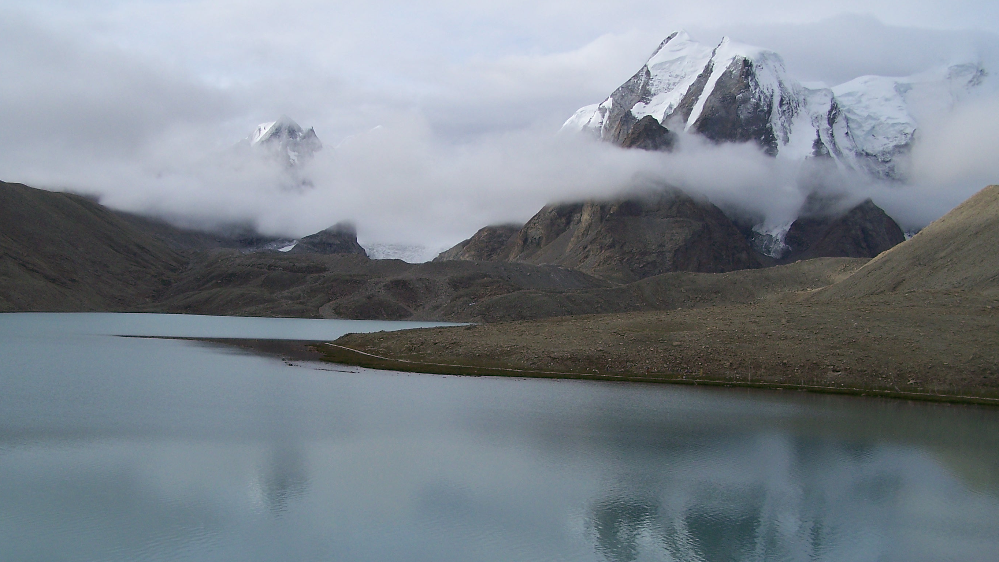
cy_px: 363
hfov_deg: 47.4
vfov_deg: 27.6
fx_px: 1139
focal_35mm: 43
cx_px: 491
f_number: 4
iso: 80
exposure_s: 1/500
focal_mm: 6.3
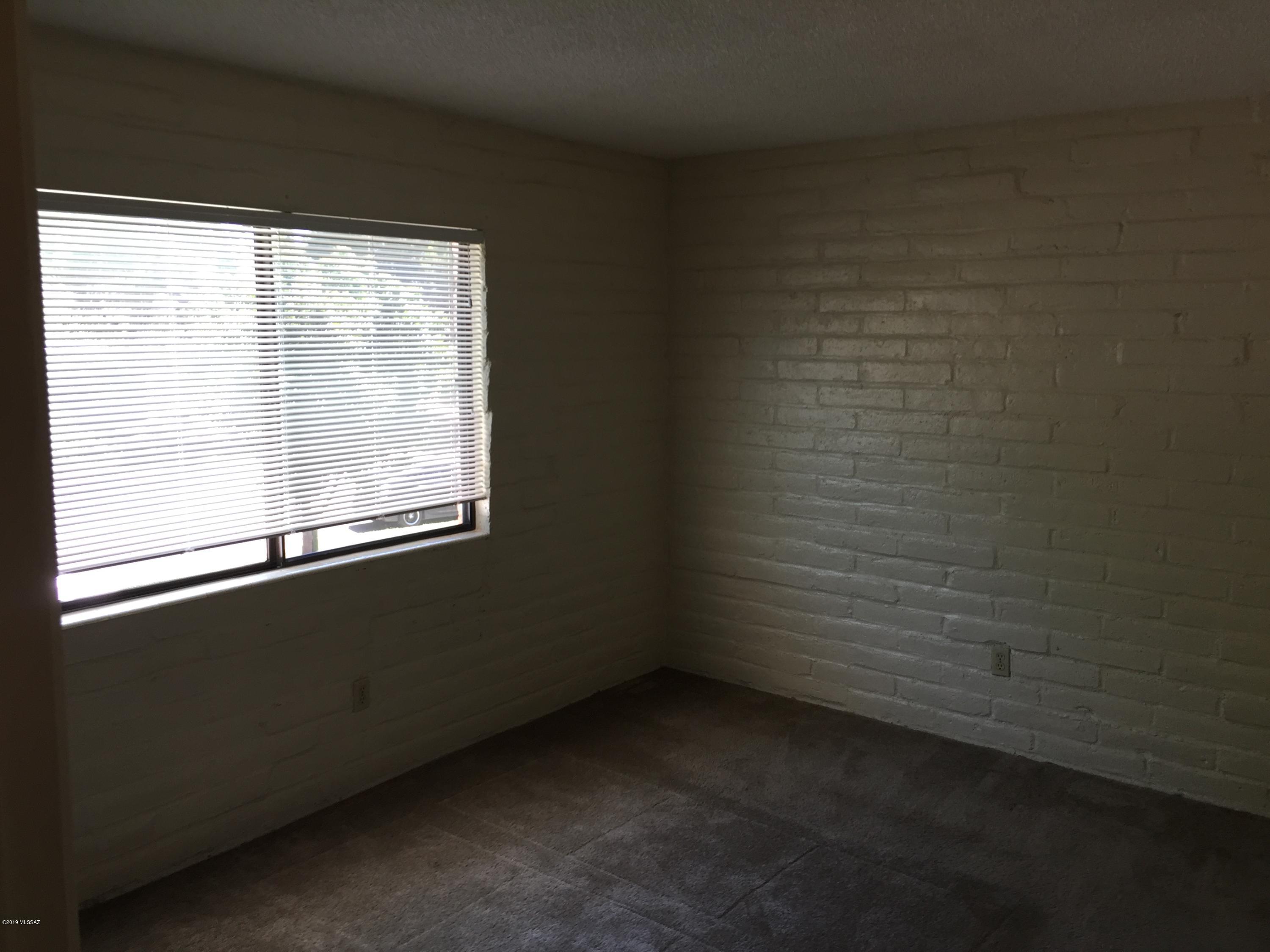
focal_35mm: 29
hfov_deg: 61.7
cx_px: 635
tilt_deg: -8.8
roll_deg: -0.8
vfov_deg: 48.2
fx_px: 1064
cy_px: 476
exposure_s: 1/60
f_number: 2.2
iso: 40
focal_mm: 4.15
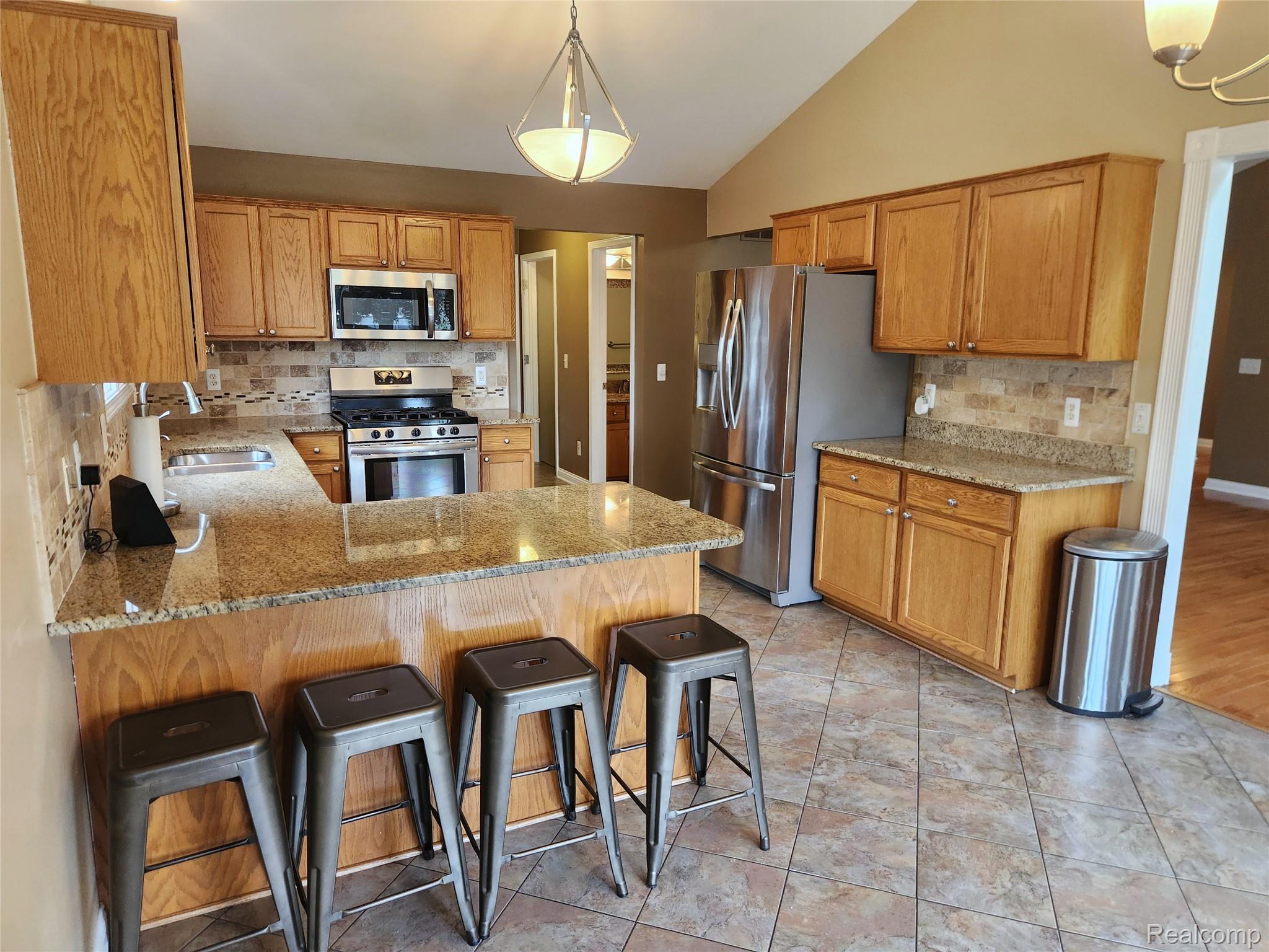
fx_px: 843
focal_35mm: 23
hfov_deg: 73.9
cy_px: 476
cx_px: 634
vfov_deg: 58.9
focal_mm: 5.4
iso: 200
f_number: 1.8
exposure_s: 1/120
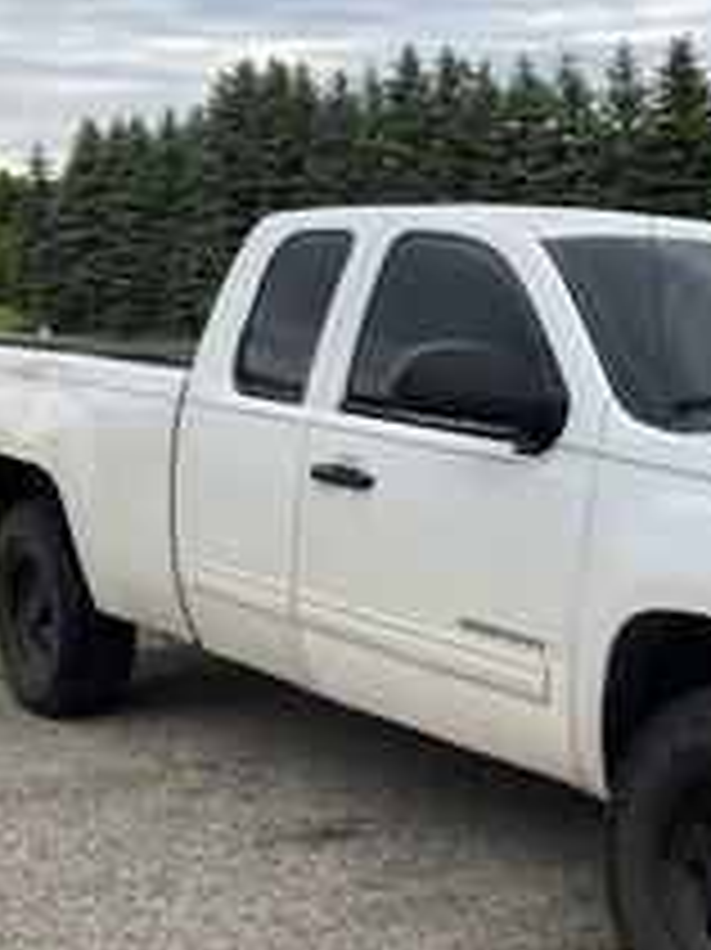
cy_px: 599
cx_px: 742
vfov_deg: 34.8
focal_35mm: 55
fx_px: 1508
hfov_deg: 25.0
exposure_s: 1/842
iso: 25
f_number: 1.8
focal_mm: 3
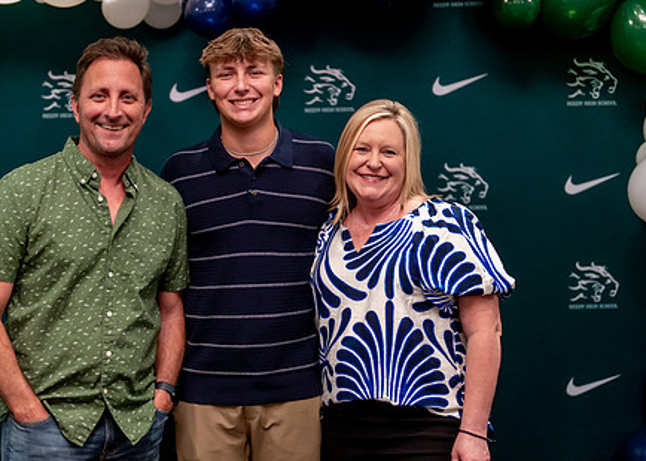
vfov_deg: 19.8
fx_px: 1321
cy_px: 244
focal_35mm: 72
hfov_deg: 27.4
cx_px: 255
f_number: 1.2
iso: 640
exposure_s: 1/320
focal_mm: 50
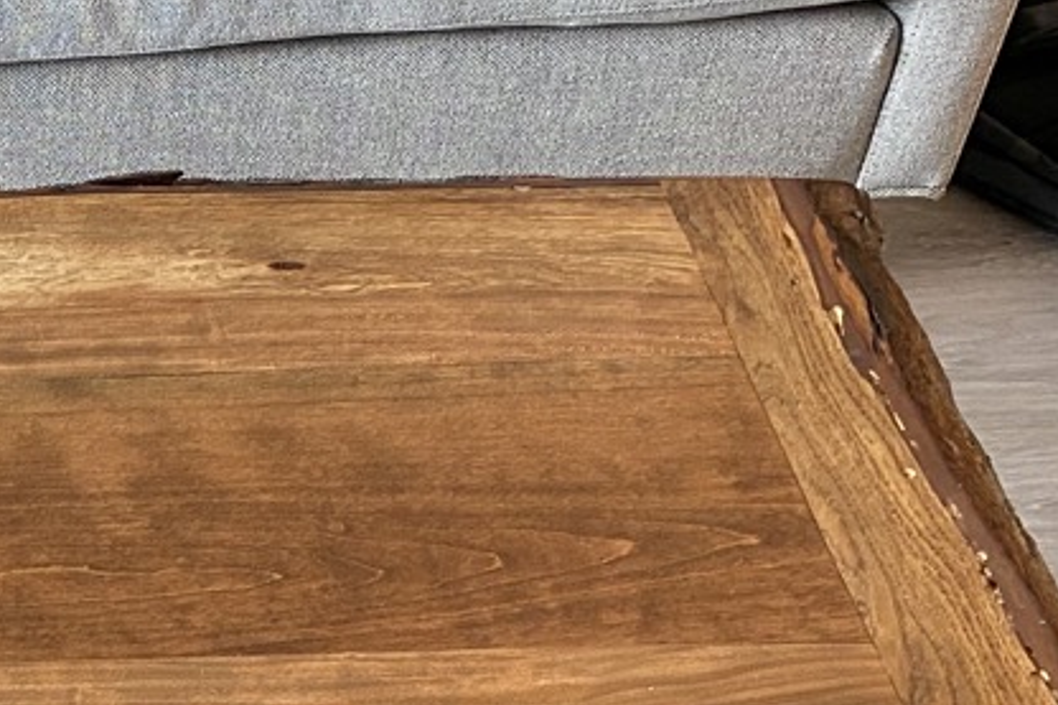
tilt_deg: -46.4
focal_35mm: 91
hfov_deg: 20.0
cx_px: -432
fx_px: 2673
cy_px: 1066
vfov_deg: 14.0
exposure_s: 1/60
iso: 125
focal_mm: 4.25
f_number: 1.8
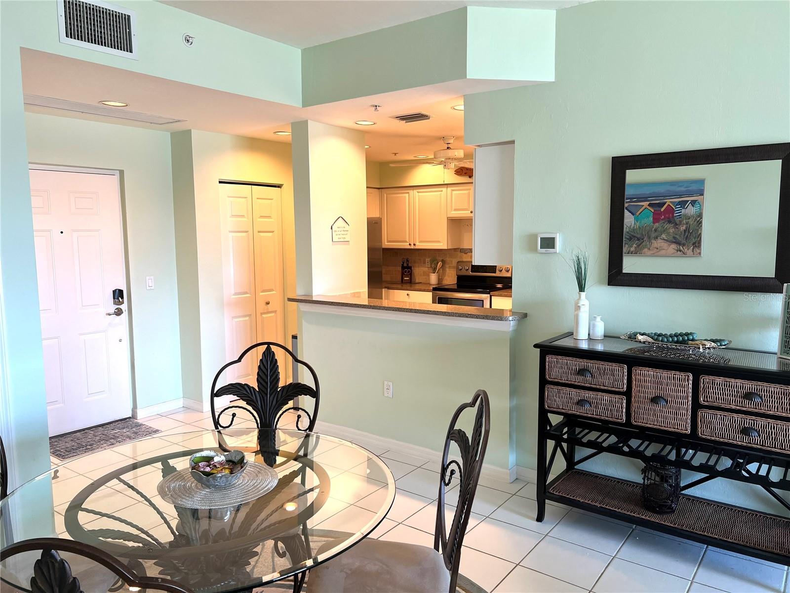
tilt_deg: -6.3
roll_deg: -0.6
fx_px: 593
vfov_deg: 53.1
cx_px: 395
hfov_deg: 67.3
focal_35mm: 26
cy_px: 296
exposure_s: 1/60
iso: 80
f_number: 1.5
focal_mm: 5.7
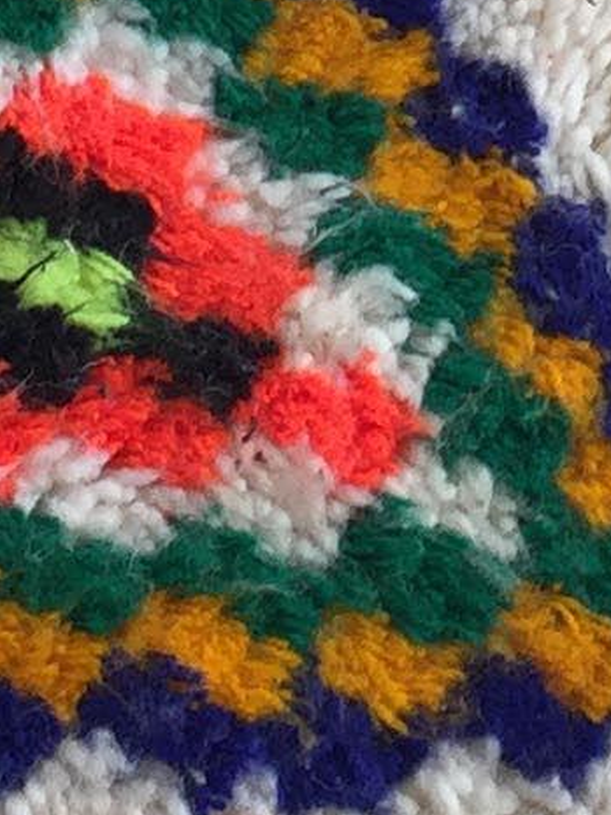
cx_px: 715
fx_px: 4801
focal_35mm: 204
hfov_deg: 7.2
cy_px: -617
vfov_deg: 9.3
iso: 50
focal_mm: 4.15
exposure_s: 1/120
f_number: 2.2
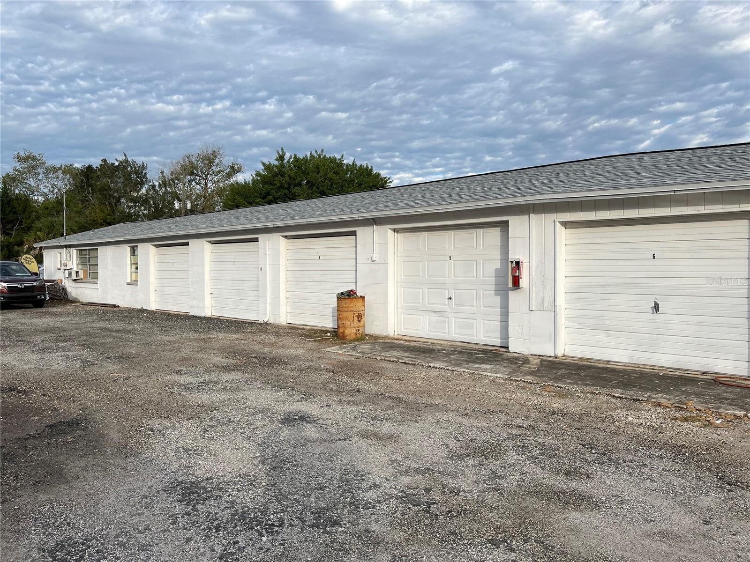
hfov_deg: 67.3
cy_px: 281
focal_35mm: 26
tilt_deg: -1.2
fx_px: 563
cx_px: 375
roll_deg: +0.3
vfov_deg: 53.1
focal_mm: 5.1
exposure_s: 1/2513
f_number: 1.6
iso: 50
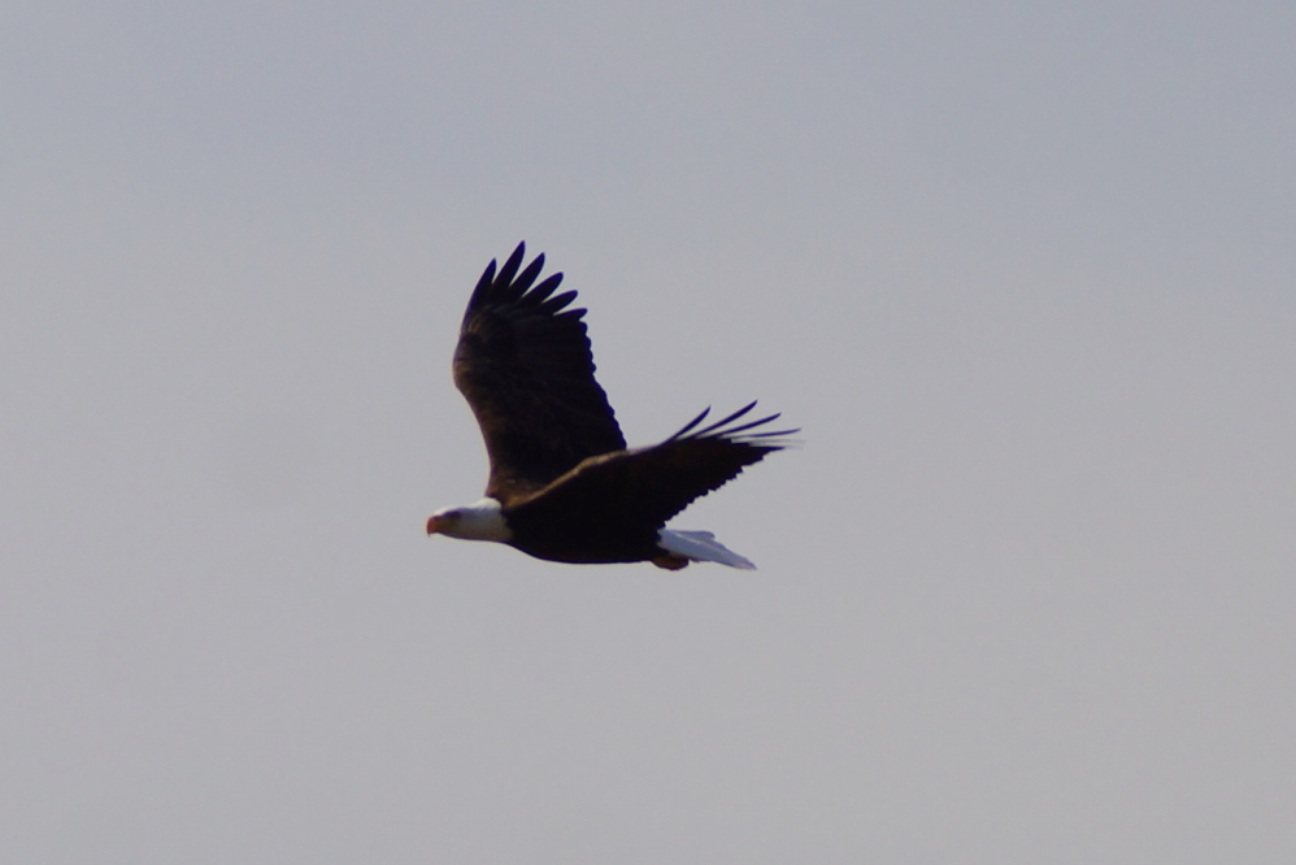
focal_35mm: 375
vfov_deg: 3.7
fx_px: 13503
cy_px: 432
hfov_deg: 5.5
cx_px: 648
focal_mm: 250
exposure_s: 1/400
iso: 100
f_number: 6.3
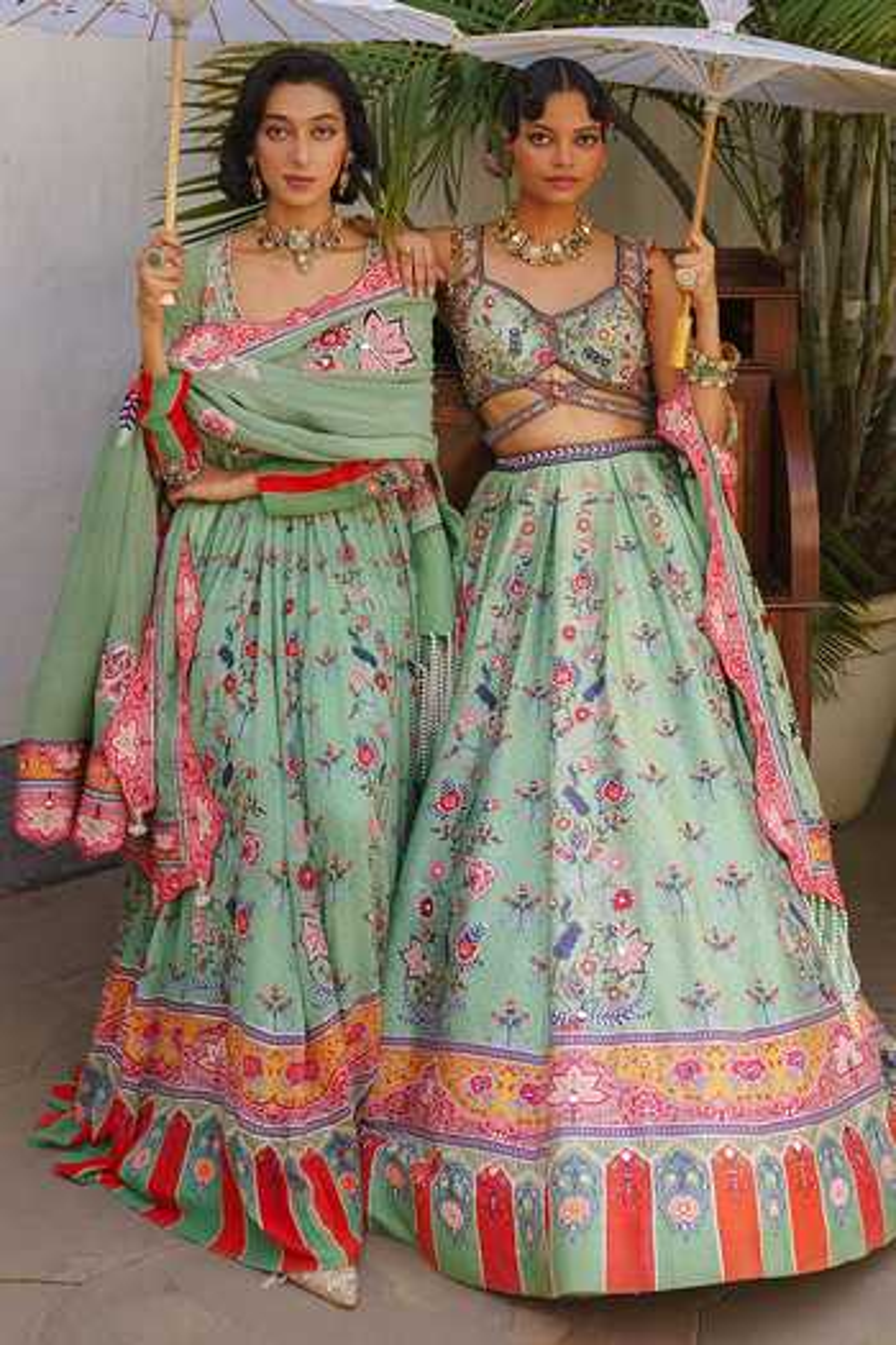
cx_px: 448
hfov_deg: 37.9
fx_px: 1307
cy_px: 672
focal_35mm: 35
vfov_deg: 54.4
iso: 200
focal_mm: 35
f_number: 2.5
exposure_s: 1/800
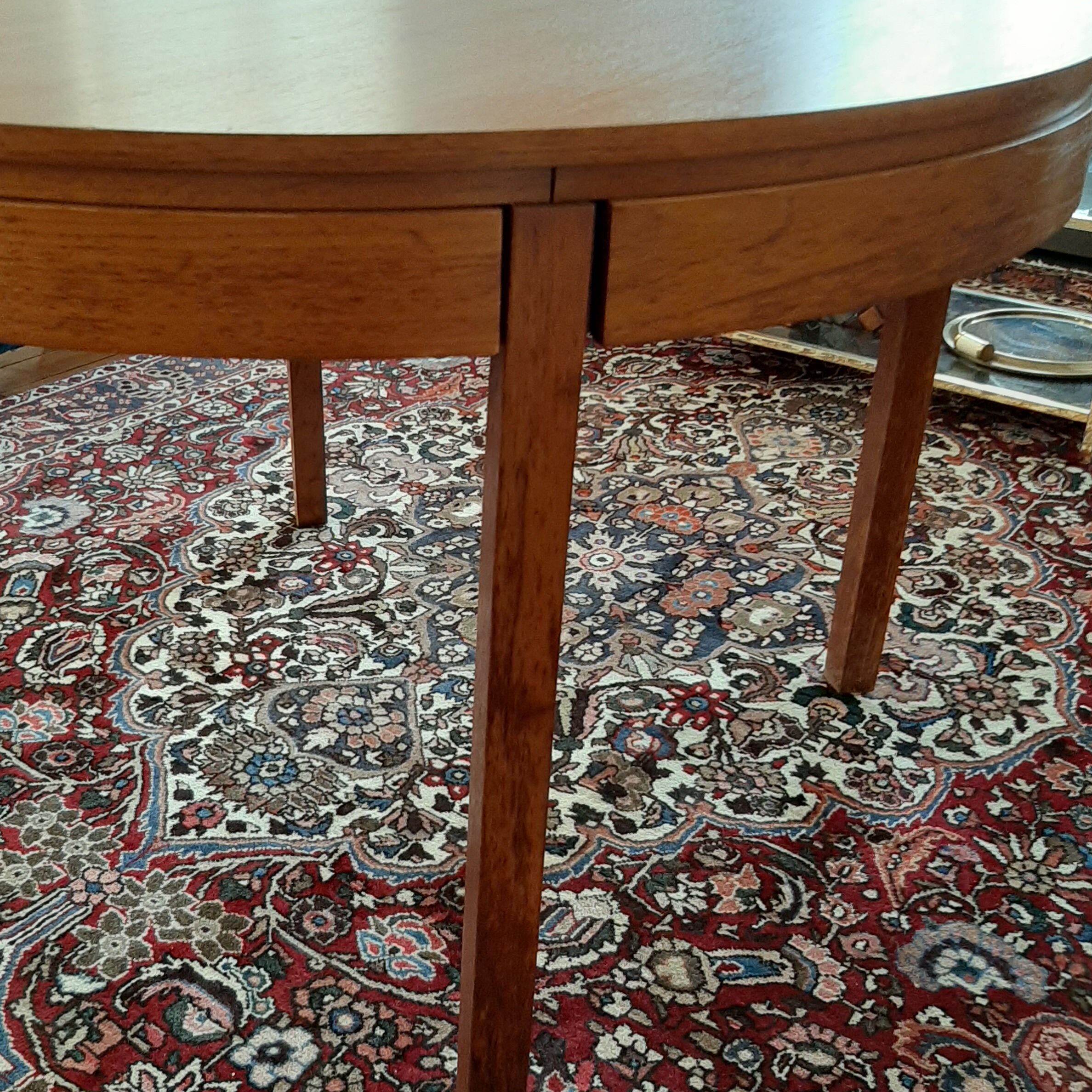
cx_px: 408
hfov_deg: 42.5
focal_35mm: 39
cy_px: 563
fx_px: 1392
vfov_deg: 42.8
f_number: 1.7
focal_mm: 3.93
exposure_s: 1/50
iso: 125
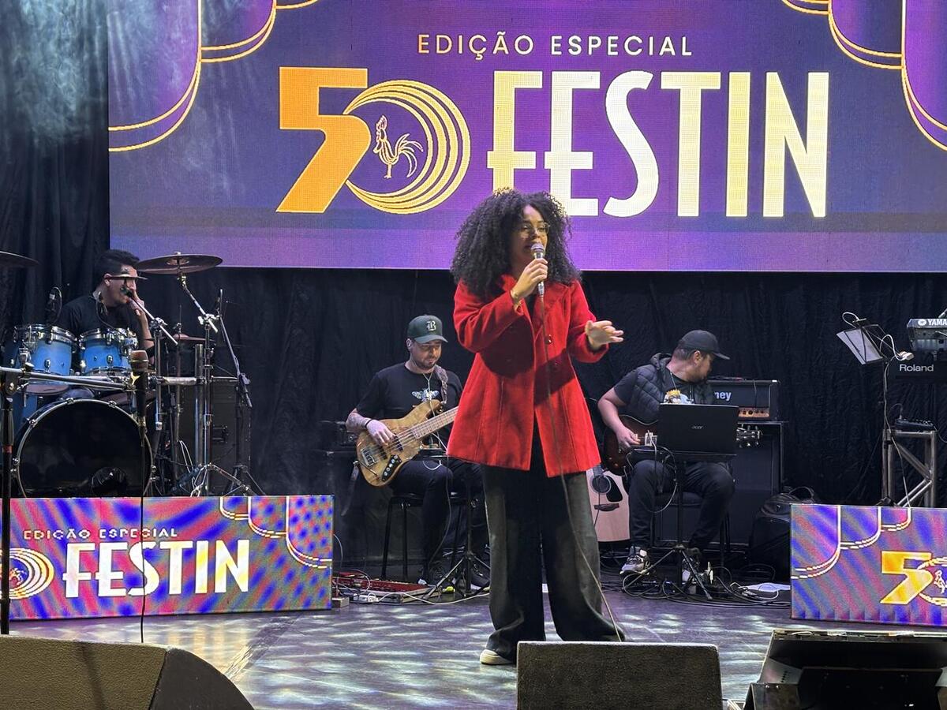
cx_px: 474
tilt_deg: +2.0
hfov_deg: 36.8
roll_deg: -1.3
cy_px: 355
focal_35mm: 52
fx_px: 1423
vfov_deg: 28.0
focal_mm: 5.96
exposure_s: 1/35
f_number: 1.6
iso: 160
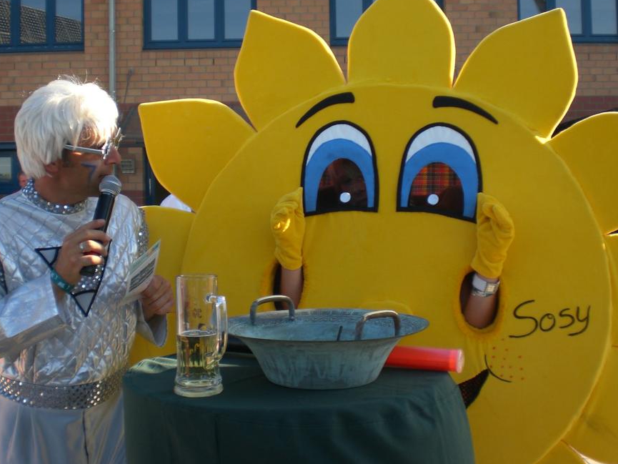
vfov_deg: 32.2
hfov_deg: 42.1
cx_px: 309
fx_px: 803
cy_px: 207
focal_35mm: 45
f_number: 3.1
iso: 50
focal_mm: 6.3
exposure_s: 1/320
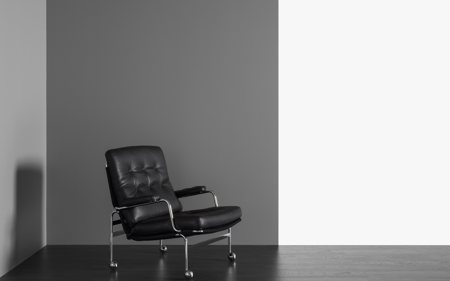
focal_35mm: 51
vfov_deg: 25.3
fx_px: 625
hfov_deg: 39.6
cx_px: 225
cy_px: 144
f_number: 9
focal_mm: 50
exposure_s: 1/100
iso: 100
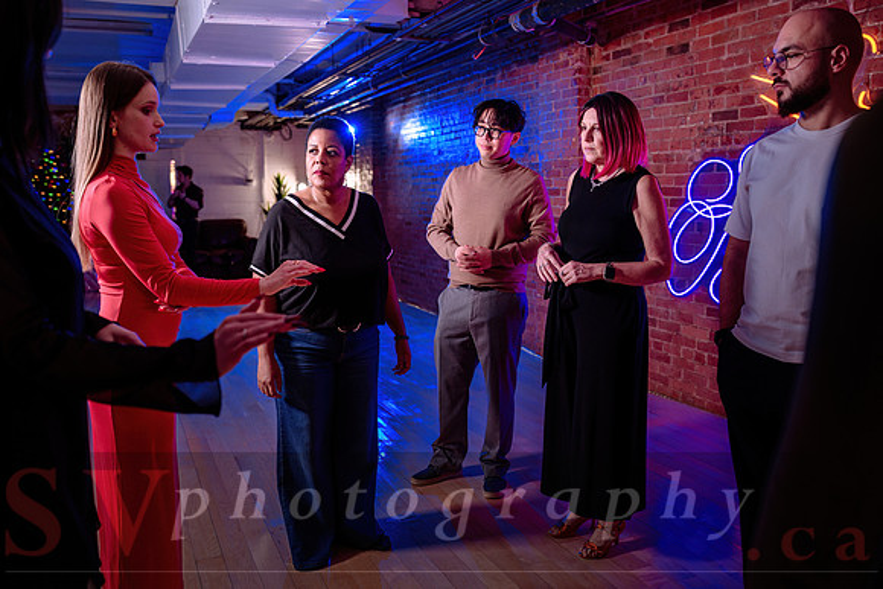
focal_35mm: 29
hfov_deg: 63.5
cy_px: 295
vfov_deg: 44.9
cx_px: 432
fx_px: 714
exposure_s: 1/160
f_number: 2.8
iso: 500
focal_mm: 28
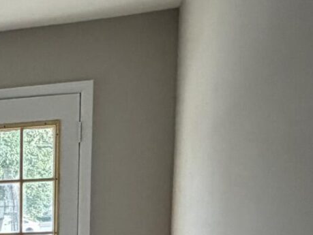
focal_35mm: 78
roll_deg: +2.2
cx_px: -192
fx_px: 706
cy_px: 323
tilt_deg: -8.8
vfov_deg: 17.5
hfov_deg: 20.4
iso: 320
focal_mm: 2.22
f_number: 2.2
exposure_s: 1/102
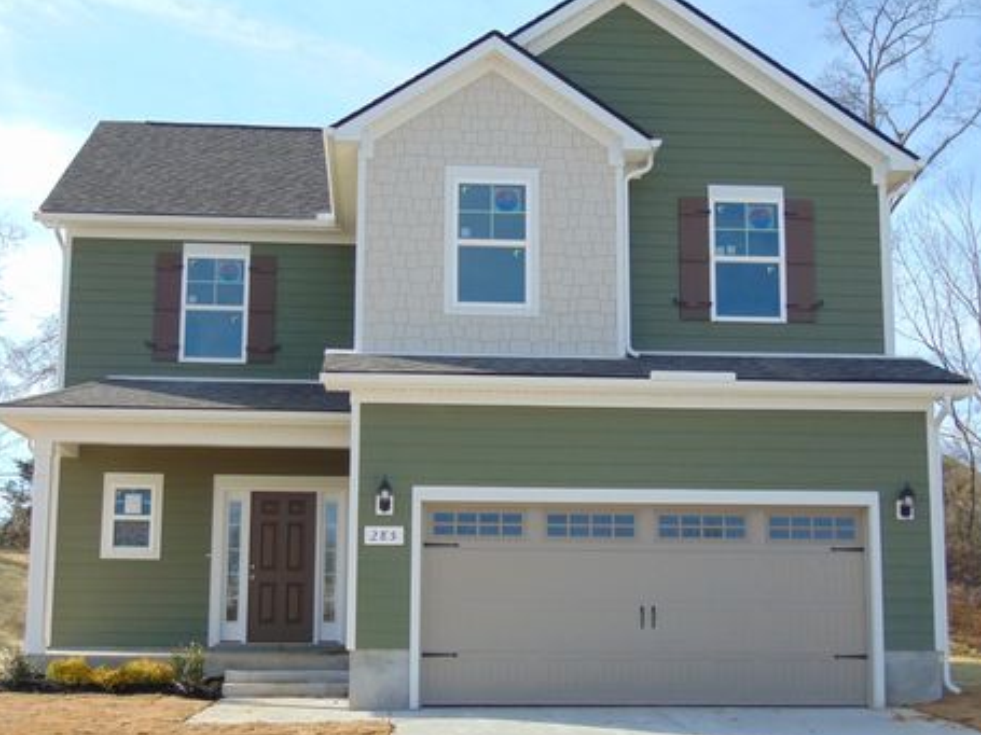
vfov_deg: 26.5
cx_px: 517
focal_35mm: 55
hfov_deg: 34.9
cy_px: 396
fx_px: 1558
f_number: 3.5
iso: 80
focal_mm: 9
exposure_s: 1/640
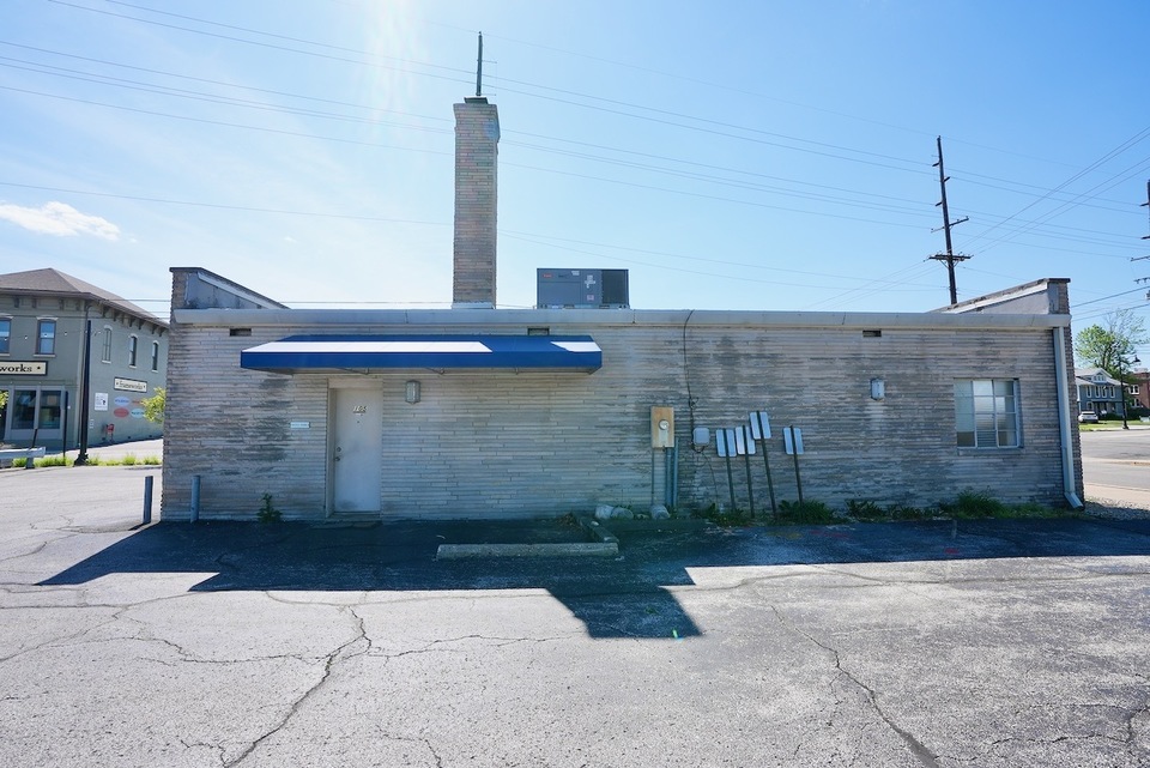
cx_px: 575
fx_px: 511
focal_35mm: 16
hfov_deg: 96.7
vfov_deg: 73.8
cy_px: 384
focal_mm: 16
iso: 125
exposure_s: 1/125
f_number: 11
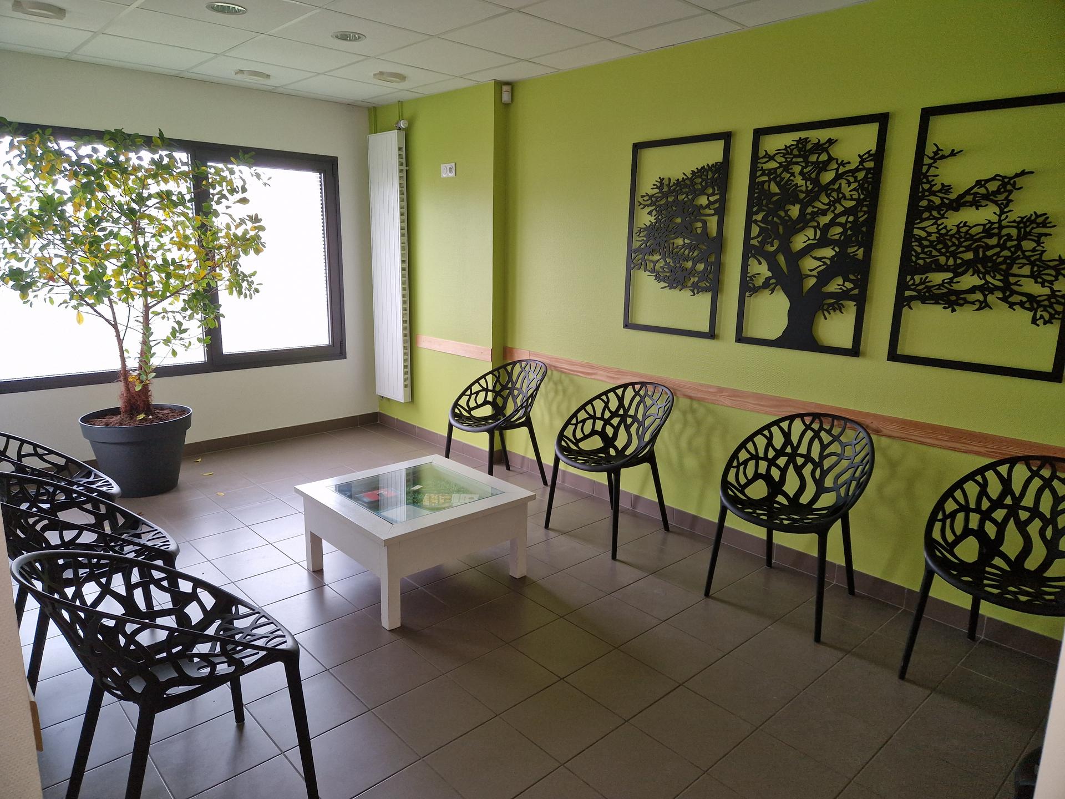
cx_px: 532
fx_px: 708
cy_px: 400
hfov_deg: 73.9
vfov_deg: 58.9
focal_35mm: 23
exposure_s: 1/100
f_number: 1.8
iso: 160
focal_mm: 5.4
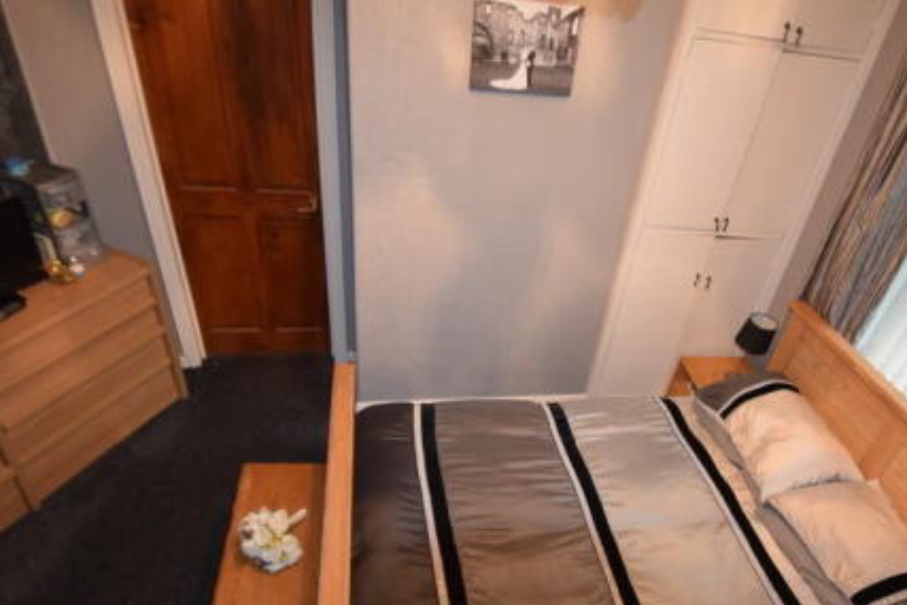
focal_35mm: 23
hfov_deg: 75.5
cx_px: 526
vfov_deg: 54.2
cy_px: 396
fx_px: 580
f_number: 3.5
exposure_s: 1/60
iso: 2000
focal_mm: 10
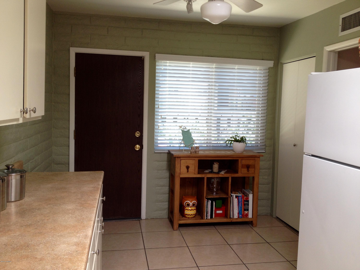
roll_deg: -1.9
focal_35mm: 35
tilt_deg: -3.9
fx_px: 364
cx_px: 180
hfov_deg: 52.6
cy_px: 135
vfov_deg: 40.7
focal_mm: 4.28
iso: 50
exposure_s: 1/40
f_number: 2.4
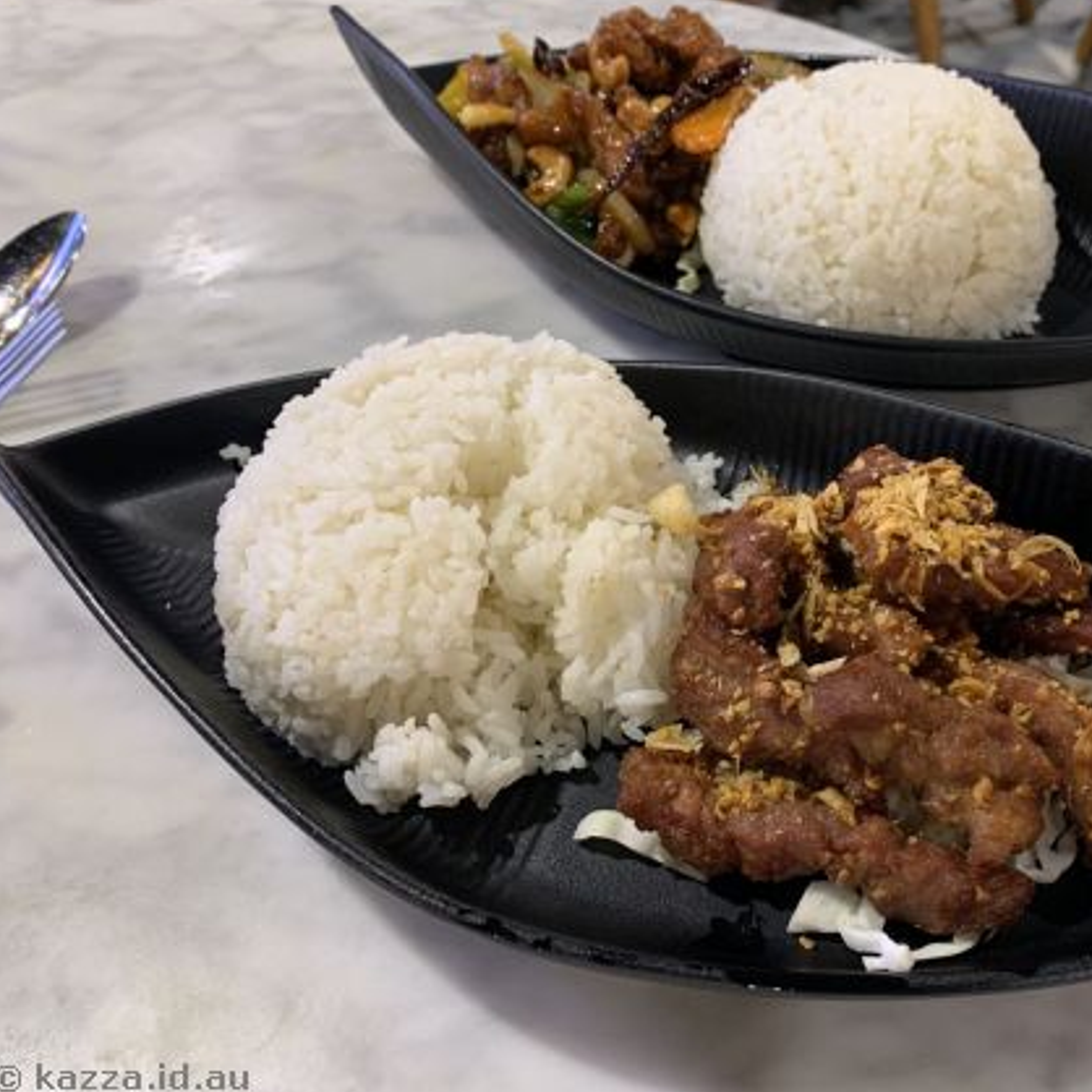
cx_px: 773
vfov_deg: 49.7
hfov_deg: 48.4
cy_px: 509
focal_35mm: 33
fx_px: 1178
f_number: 1.8
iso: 250
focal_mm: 4.25
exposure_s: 1/50
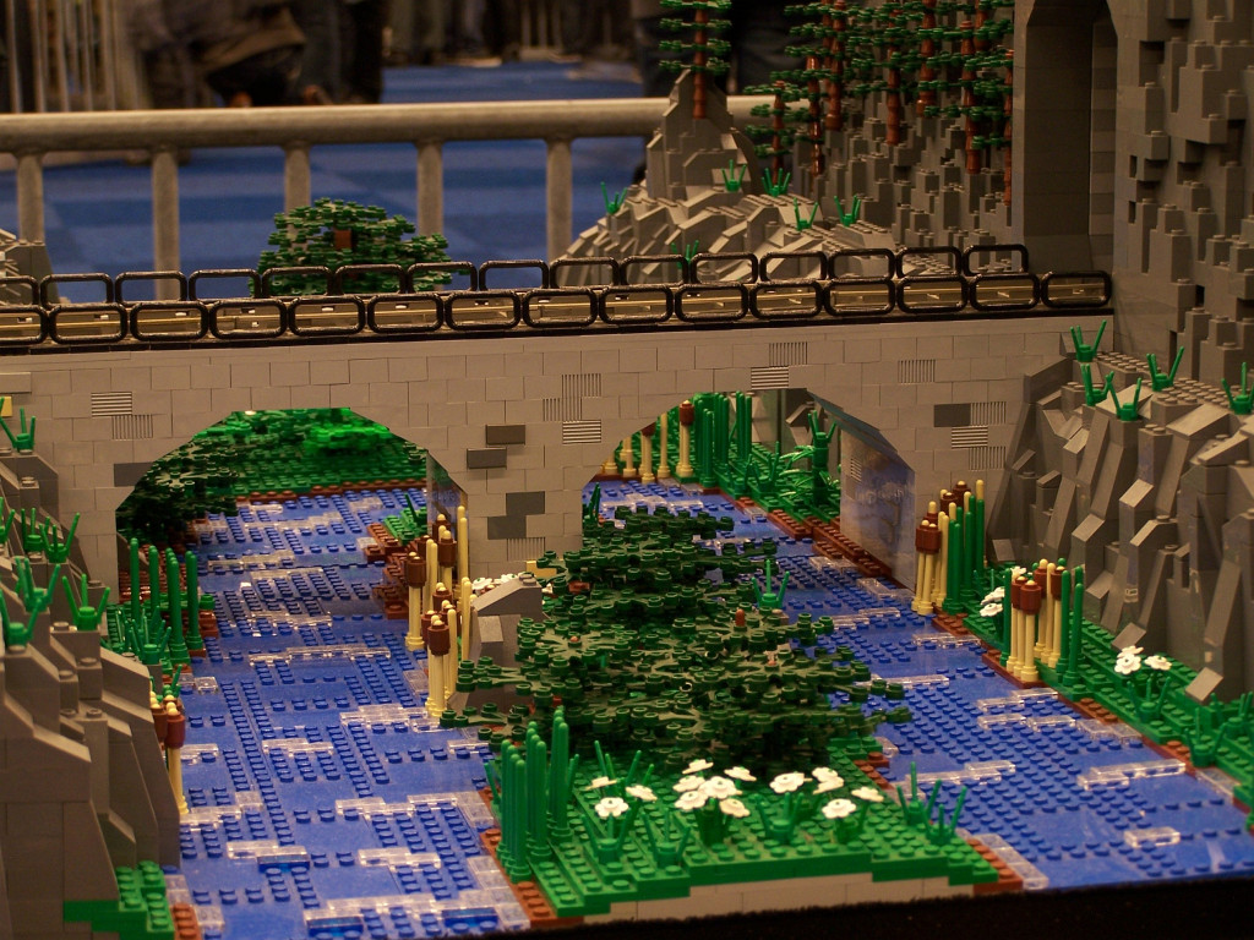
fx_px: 2971
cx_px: 627
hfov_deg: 23.8
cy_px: 470
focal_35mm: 82
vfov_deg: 18.0
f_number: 3.2
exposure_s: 1/2
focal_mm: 13.7
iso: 80
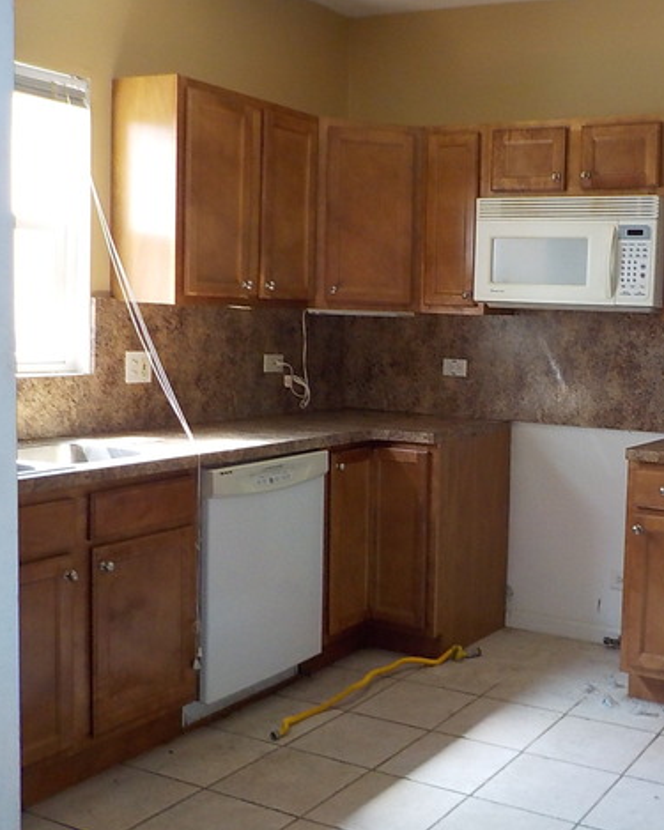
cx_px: 547
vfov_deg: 45.8
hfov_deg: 35.9
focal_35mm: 40
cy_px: 423
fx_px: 983
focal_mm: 4.1
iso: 280
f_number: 3.3
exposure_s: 1/30
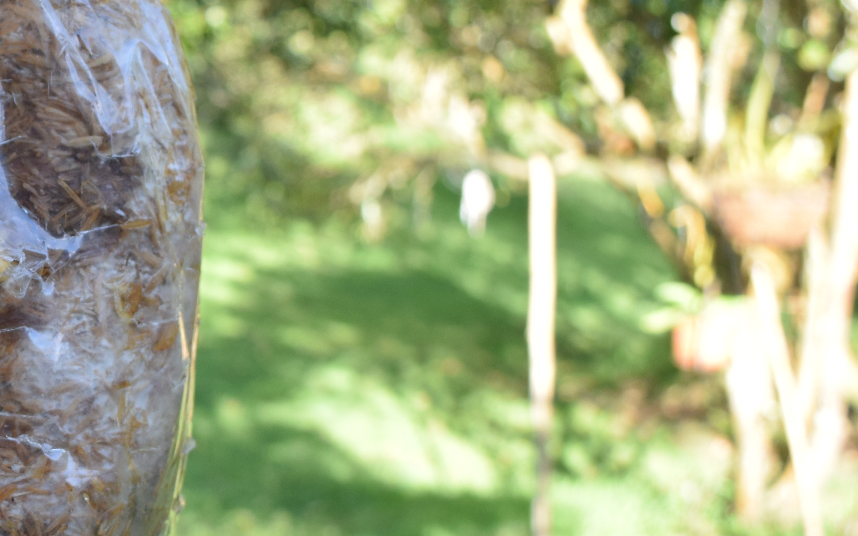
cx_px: -65
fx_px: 2083
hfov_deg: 22.1
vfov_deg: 14.7
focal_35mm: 89
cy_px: 309
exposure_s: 1/160
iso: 400
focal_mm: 27
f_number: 6.3
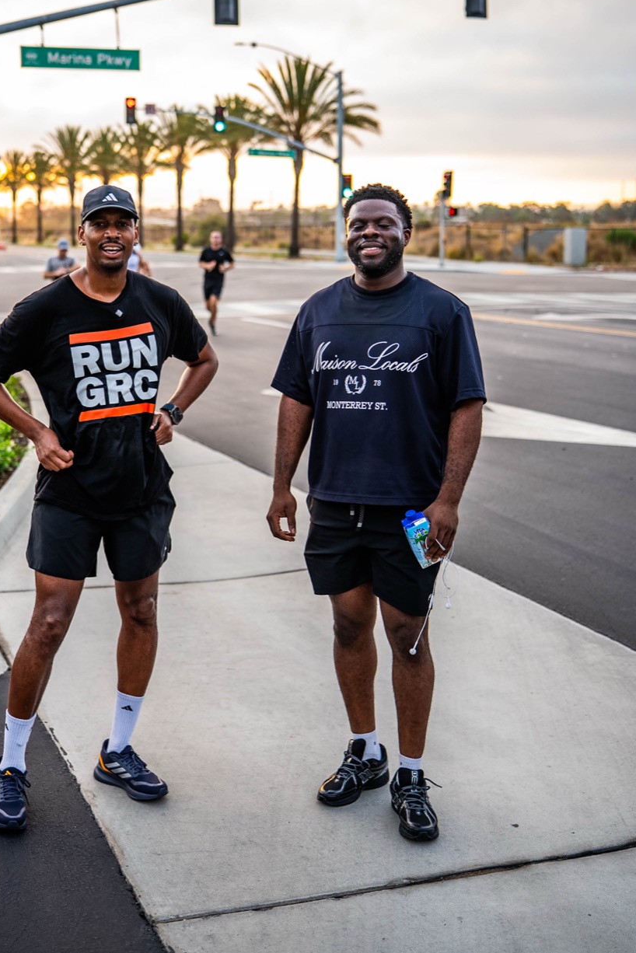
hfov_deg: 28.6
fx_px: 1245
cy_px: 393
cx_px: 236
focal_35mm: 47
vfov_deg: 41.8
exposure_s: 1/160
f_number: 2
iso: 160
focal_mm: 36
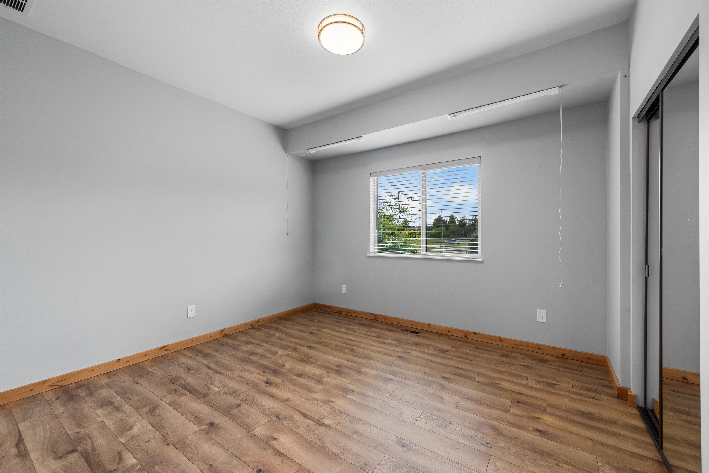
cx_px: 354
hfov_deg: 104.2
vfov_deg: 81.2
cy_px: 236
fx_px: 276
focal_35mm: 14
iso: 400
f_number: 8
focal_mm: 14
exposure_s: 1/40
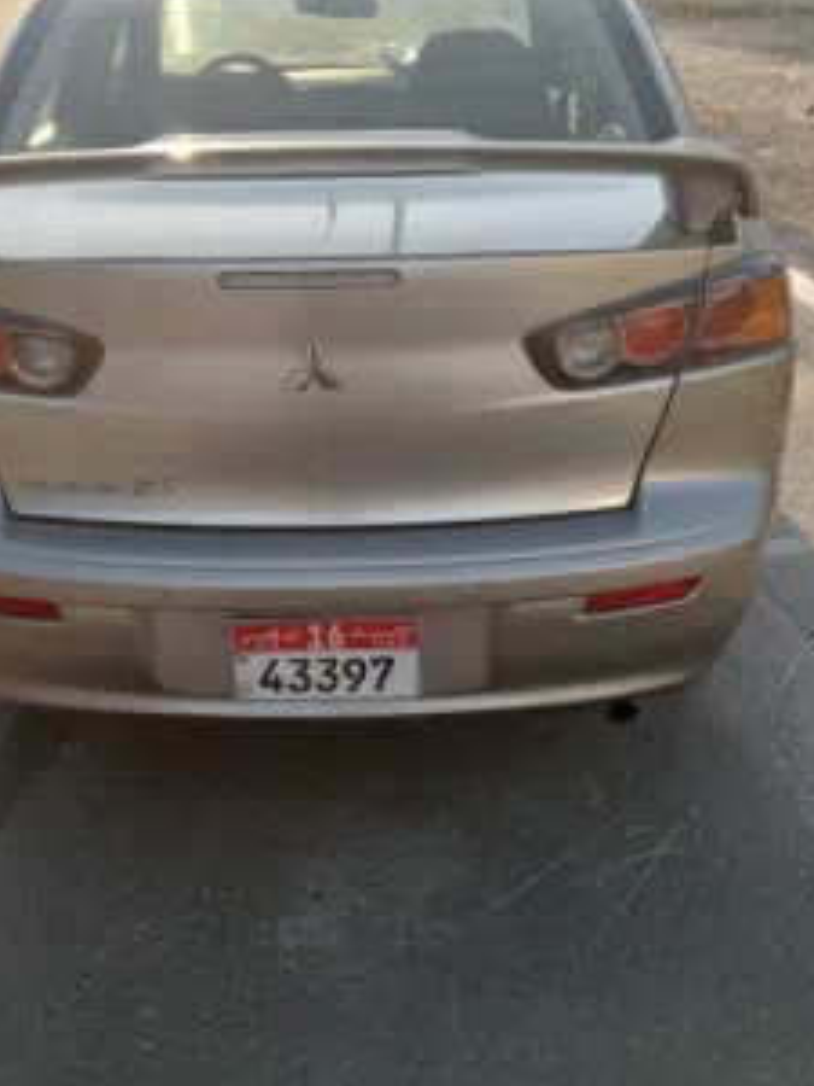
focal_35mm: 36
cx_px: 358
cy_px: 655
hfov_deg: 39.6
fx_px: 1129
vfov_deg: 51.0
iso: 50
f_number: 1.8
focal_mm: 3.98
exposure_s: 1/154
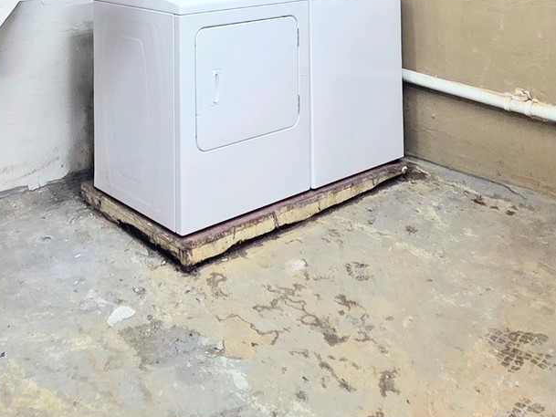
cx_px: 183
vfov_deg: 29.9
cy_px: -87
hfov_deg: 45.0
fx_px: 659
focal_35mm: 41
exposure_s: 1/120
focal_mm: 2.2
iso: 160
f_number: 2.2
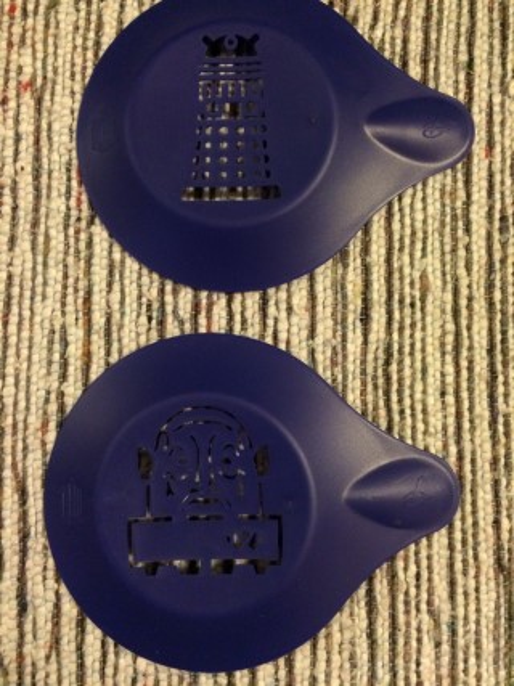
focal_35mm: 29
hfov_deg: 48.2
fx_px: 574
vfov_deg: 61.7
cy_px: 343
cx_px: 257
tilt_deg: -86.8
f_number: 2.2
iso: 320
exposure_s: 1/17
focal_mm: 4.15
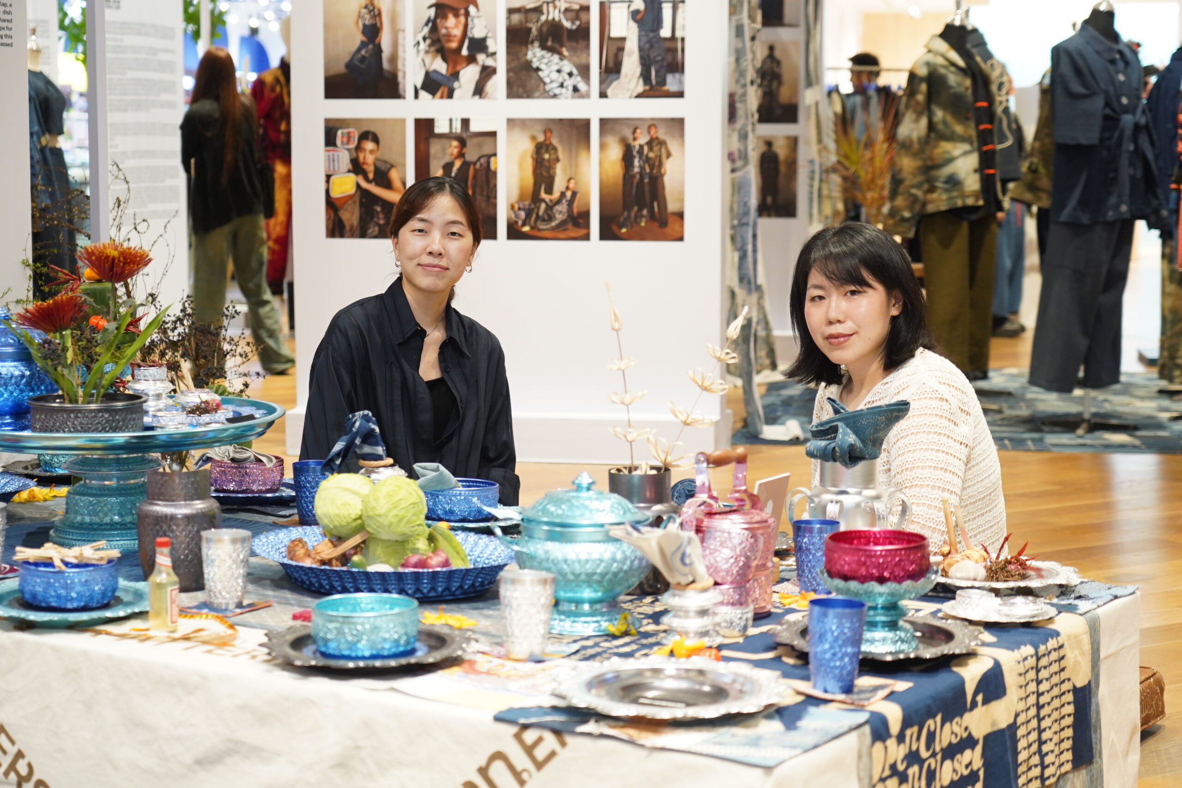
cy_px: 394
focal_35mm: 63
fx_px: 2068
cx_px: 591
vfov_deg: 21.6
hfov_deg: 31.9
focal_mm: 63
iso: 2000
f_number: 4
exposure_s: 1/100
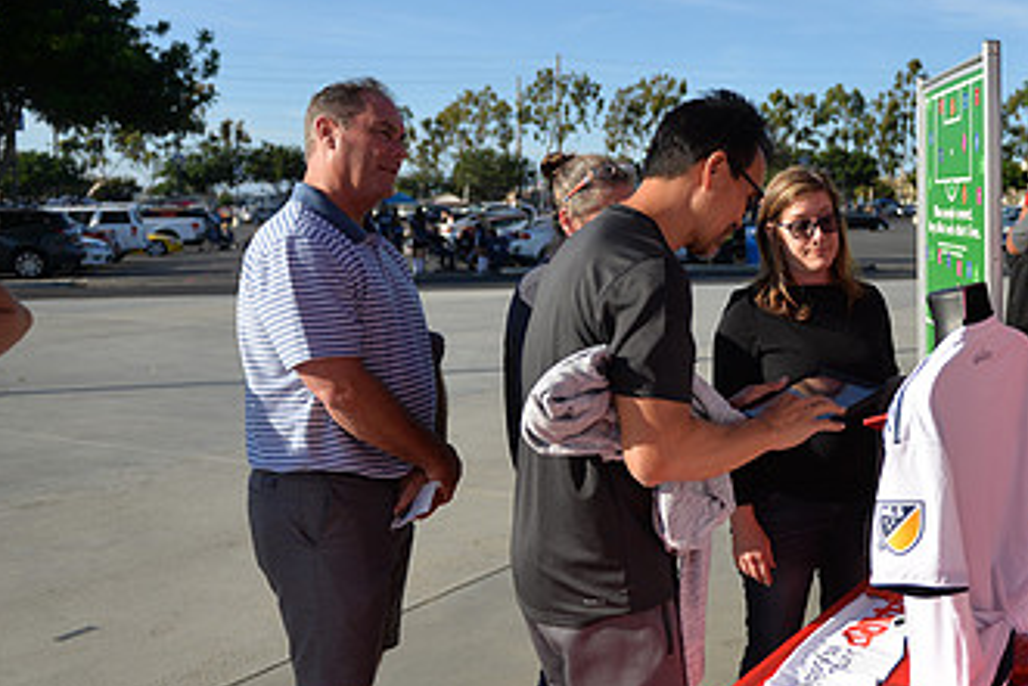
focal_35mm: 42
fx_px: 1200
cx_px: 835
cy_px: 287
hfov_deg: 44.0
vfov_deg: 31.9
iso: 100
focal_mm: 24
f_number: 2.8
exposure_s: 1/2000
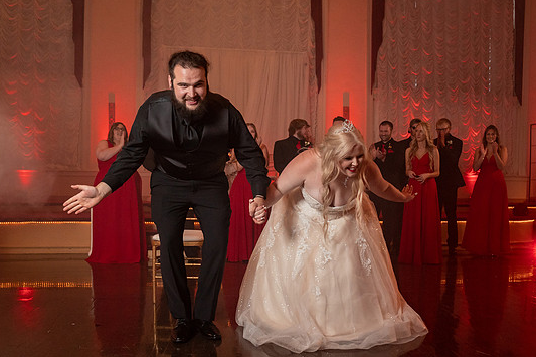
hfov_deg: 56.8
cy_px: 220
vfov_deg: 39.7
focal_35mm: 33
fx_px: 491
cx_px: 319
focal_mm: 24
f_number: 4
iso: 2000
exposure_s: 1/200
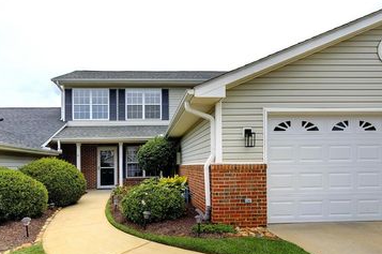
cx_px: 162
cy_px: 171
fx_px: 223
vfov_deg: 57.9
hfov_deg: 80.7
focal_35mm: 21
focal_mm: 15
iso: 400
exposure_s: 1/250
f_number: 11
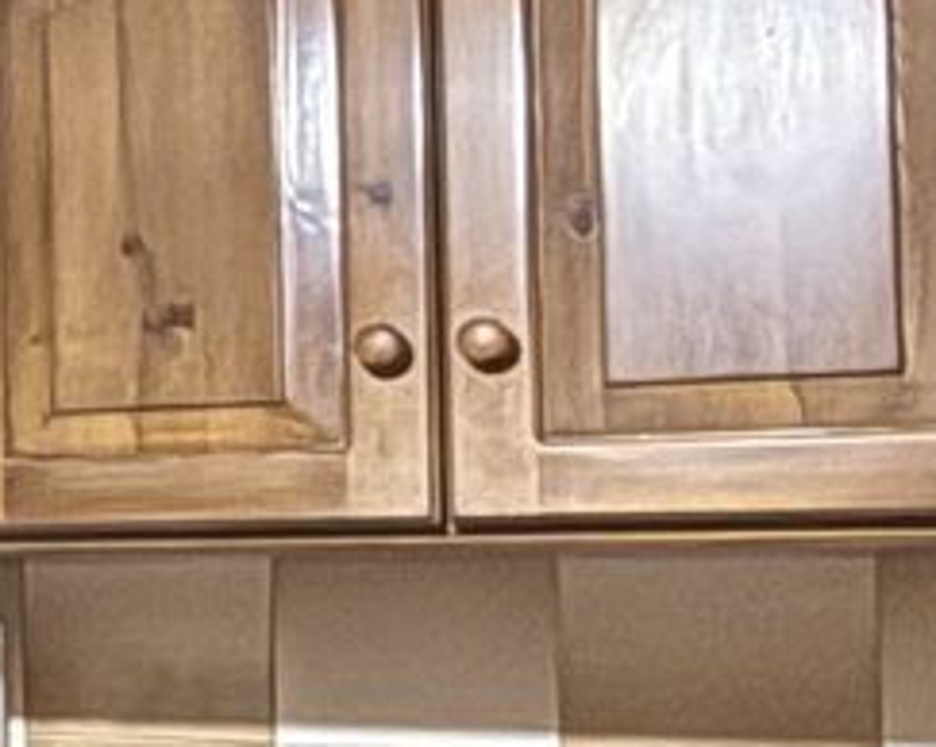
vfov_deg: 14.2
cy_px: 489
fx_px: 2989
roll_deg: -1.0
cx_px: -1676
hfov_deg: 11.9
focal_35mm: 108
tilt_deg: +3.0
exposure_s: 1/60
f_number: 2.2
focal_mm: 2.22
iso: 1000
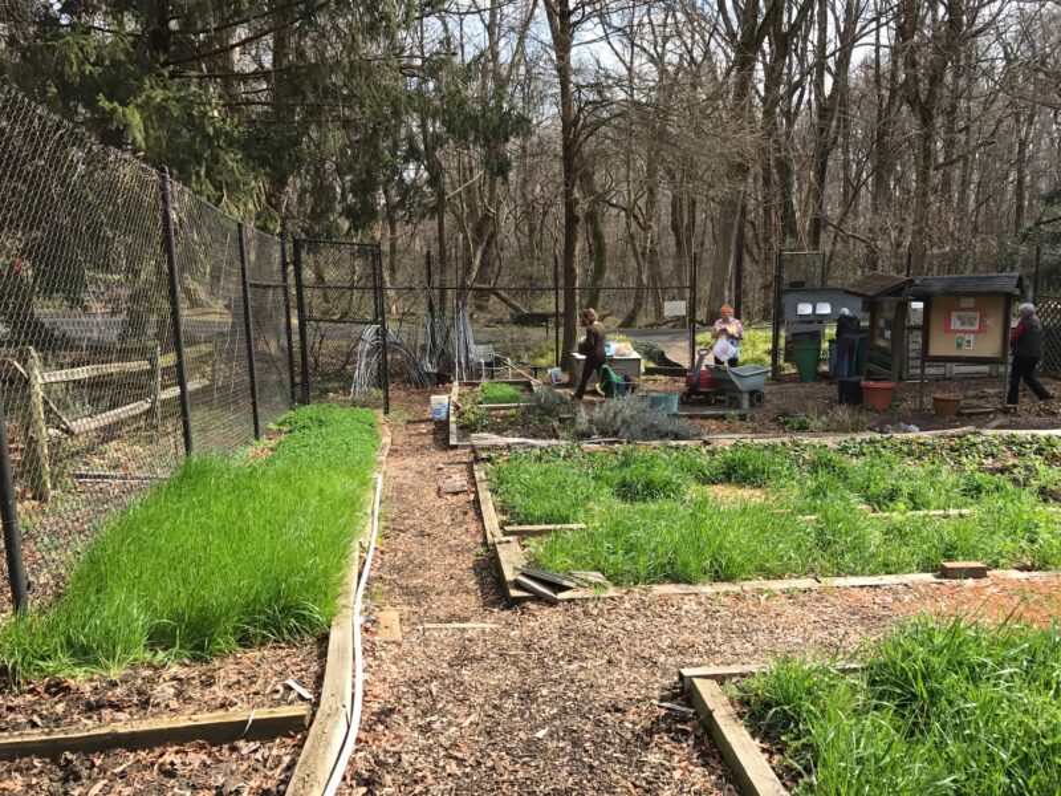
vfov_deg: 49.7
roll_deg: +2.3
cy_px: 398
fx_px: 858
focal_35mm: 28
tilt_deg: -10.2
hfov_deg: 63.4
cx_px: 530
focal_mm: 3.99
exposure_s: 1/912
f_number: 1.8
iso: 20
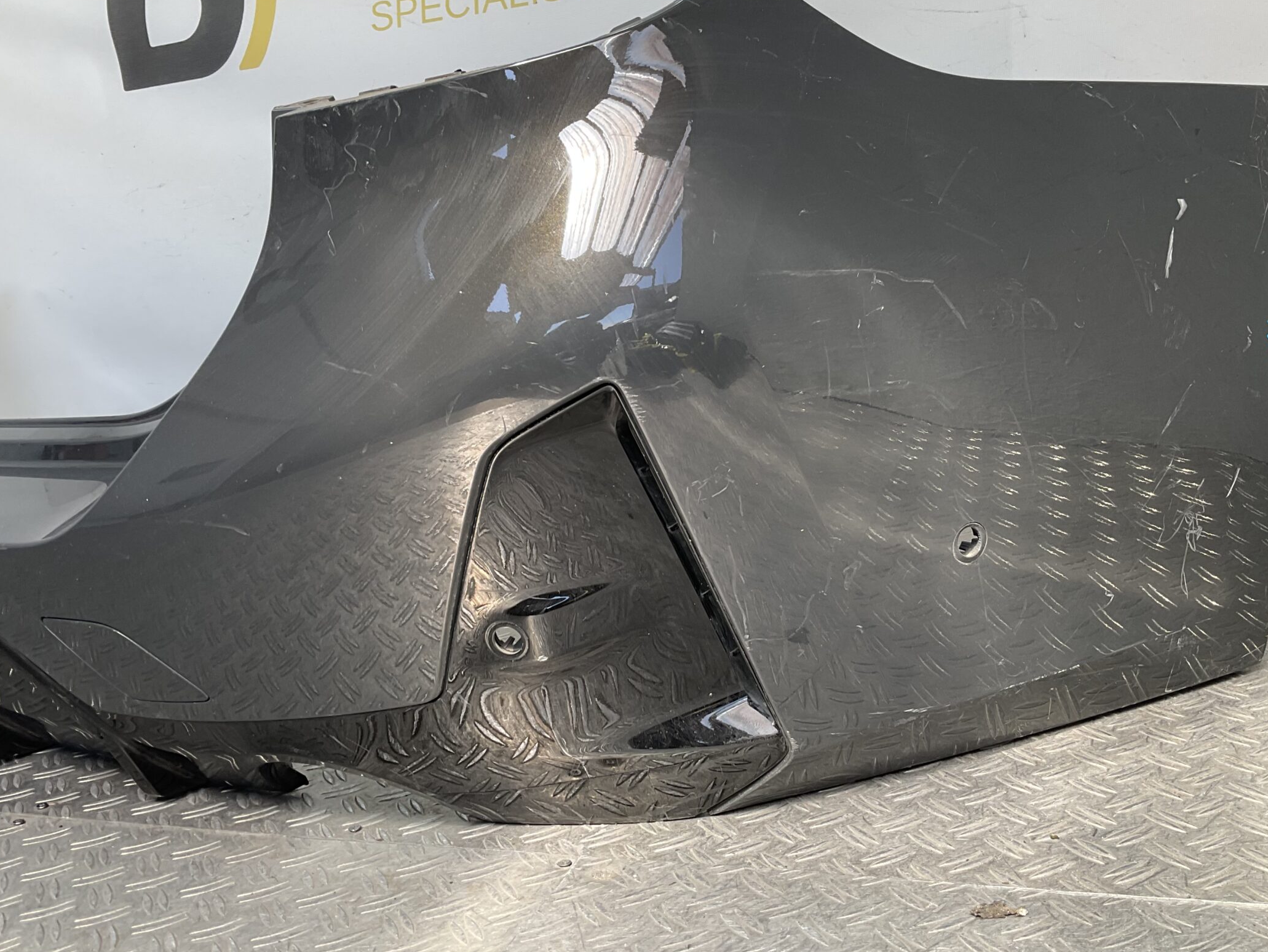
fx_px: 1319
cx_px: 654
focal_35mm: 36
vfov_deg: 39.7
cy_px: 454
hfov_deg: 51.3
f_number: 1.8
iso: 16
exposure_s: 1/160
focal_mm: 3
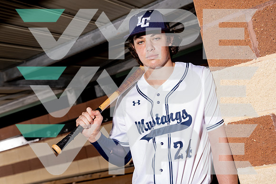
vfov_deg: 29.3
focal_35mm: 46
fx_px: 353
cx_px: 138
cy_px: 92
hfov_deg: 42.7
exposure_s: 1/250
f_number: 5
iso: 250
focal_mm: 46
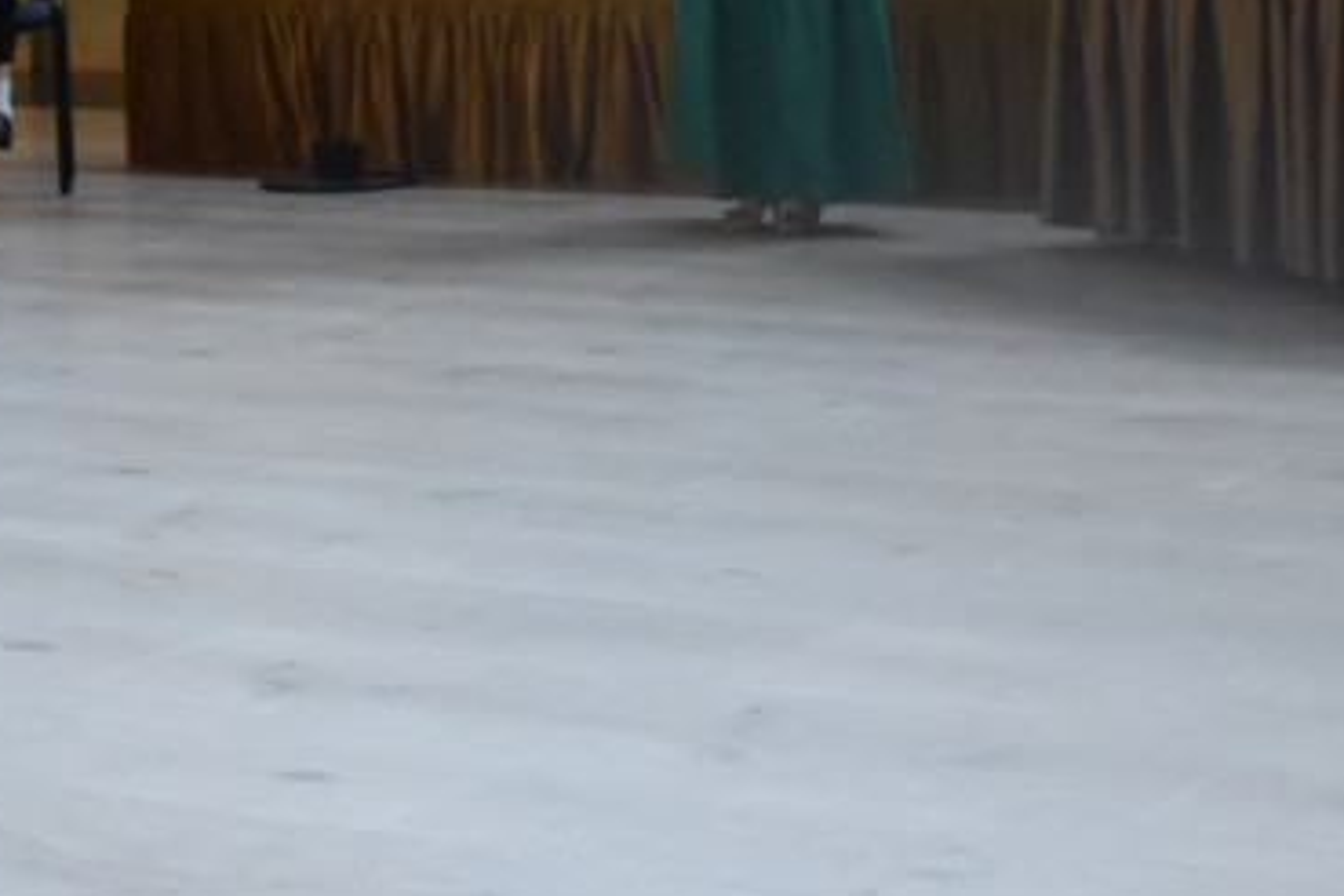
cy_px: -169
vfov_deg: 13.3
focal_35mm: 100
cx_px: 645
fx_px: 3733
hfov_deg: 20.4
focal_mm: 24
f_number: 3.8
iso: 3200
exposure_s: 1/200
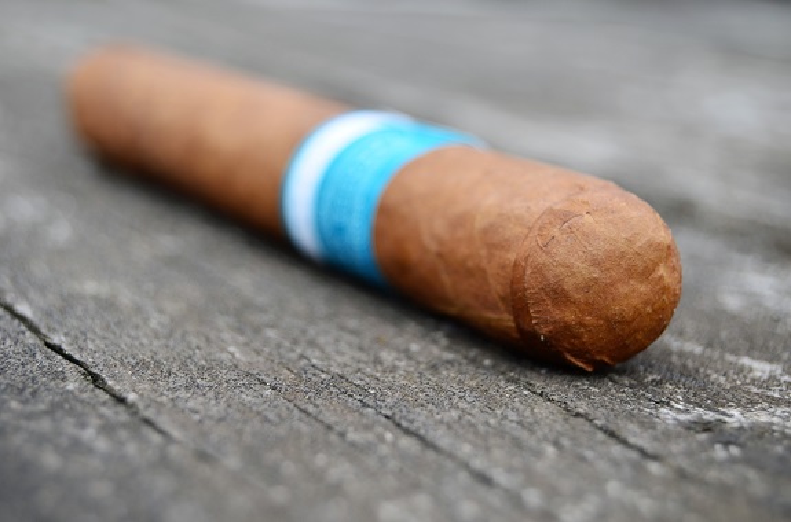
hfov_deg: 24.7
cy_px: 261
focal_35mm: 82
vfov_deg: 16.5
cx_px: 396
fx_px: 1808
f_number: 7.1
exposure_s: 1/60
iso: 160
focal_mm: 55
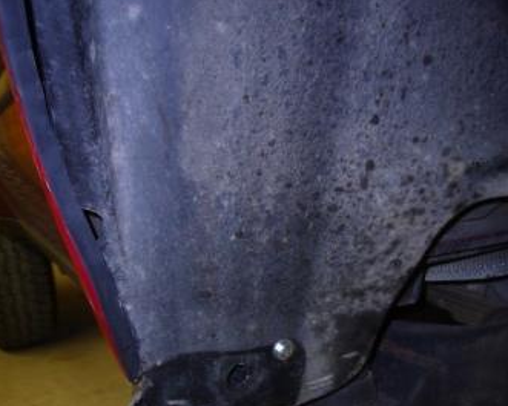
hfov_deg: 49.1
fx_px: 556
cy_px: 339
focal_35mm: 37
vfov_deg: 38.3
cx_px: 253
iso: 100
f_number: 2.8
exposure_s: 1/8
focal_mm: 4.6
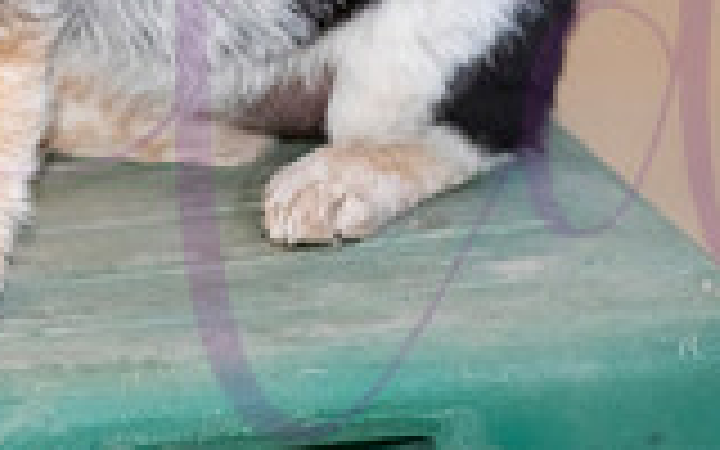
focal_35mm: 414
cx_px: 50
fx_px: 8124
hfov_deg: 5.1
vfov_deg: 3.2
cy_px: -268
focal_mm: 105
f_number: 4
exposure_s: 1/400
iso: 800
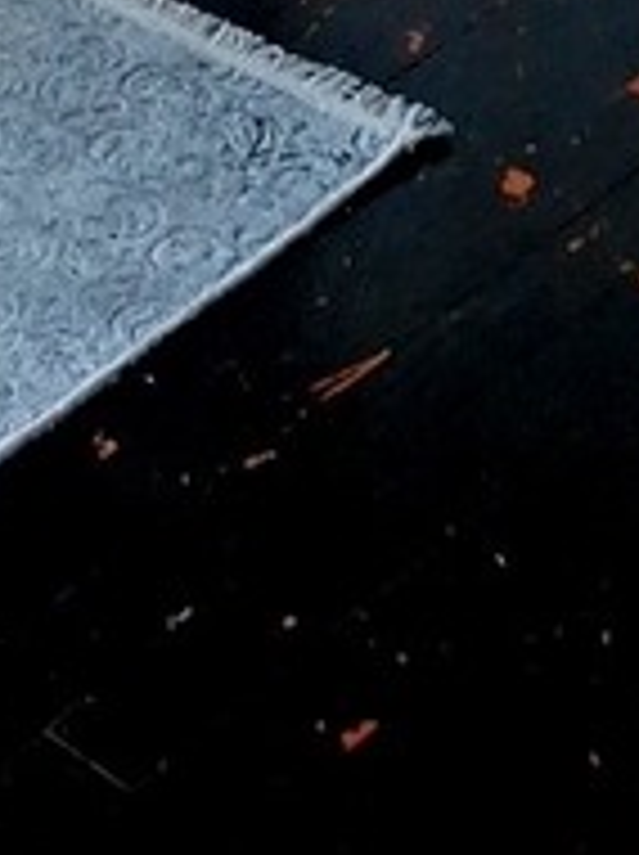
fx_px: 3232
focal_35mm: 131
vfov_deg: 11.8
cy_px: -1278
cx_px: -936
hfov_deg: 9.8
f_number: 1.8
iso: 160
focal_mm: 5.54
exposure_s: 1/40
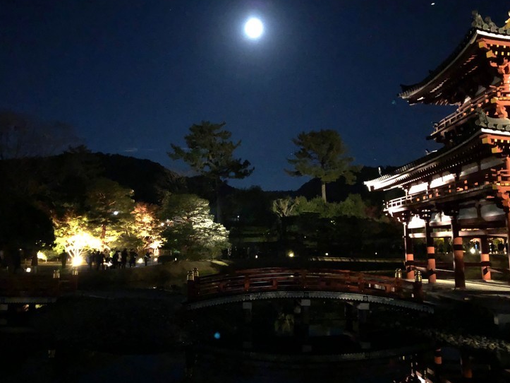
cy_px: 179
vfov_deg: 45.4
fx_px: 457
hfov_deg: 58.3
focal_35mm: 31
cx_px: 231
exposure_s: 1/4
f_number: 1.8
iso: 2000
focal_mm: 3.99
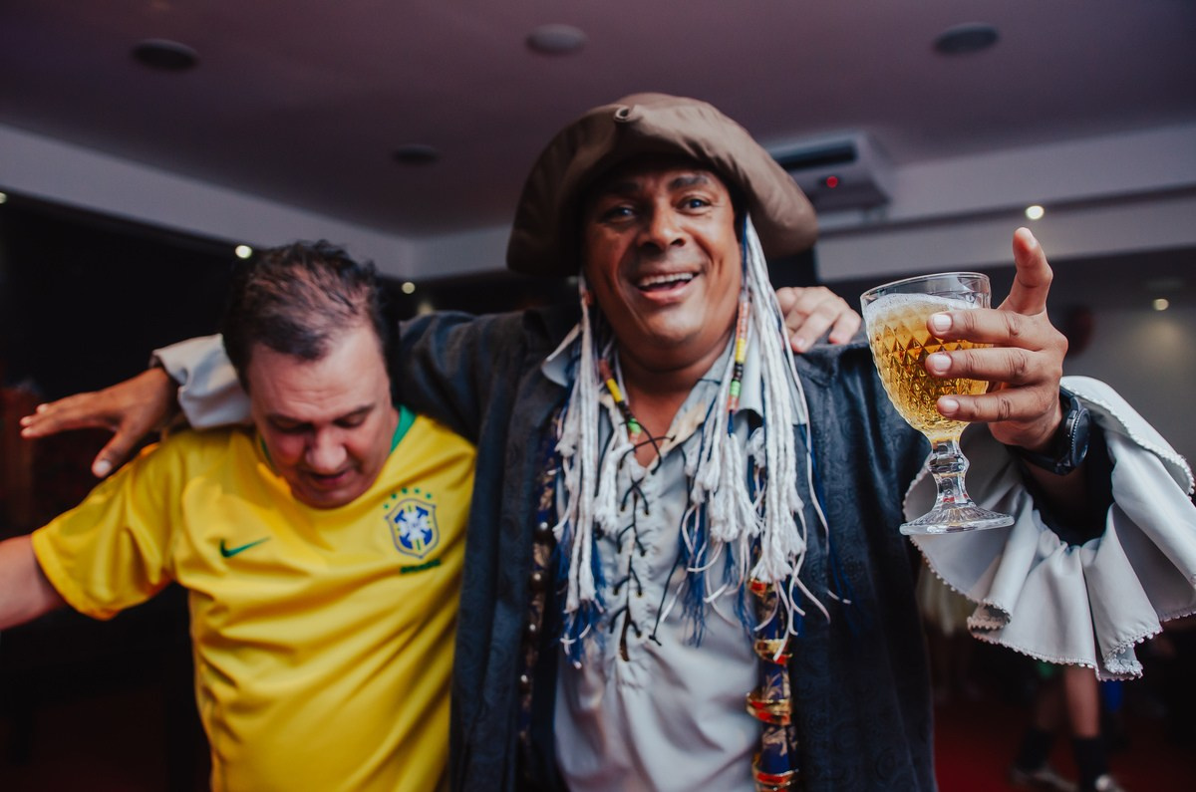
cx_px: 598
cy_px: 396
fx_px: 895
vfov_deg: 47.7
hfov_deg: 67.5
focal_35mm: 27
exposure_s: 1/250
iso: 500
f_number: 2
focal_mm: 18
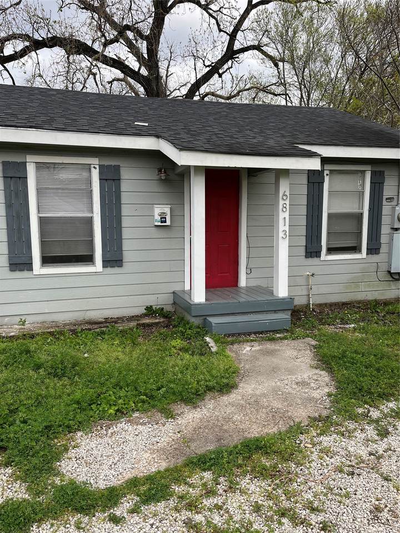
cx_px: 200
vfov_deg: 67.3
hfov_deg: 53.1
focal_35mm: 26
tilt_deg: -7.3
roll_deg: +1.5
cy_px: 266
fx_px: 401
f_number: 1.6
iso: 50
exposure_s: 1/766
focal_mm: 5.1
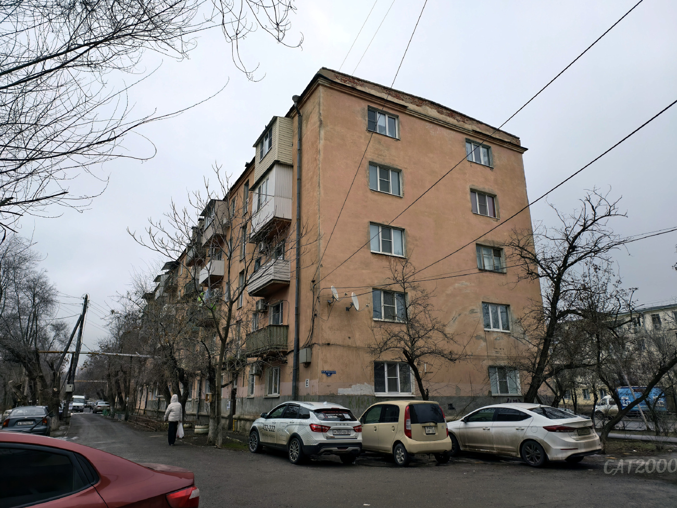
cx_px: 338
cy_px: 254
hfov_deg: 73.9
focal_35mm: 23
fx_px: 450
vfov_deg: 58.9
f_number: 1.57
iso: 72
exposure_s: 1/1754
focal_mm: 6.54
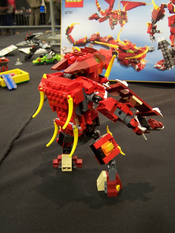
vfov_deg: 39.7
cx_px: 88
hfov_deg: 30.3
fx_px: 324
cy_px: 116
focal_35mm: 48
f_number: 3
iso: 80
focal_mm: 8
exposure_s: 1/2
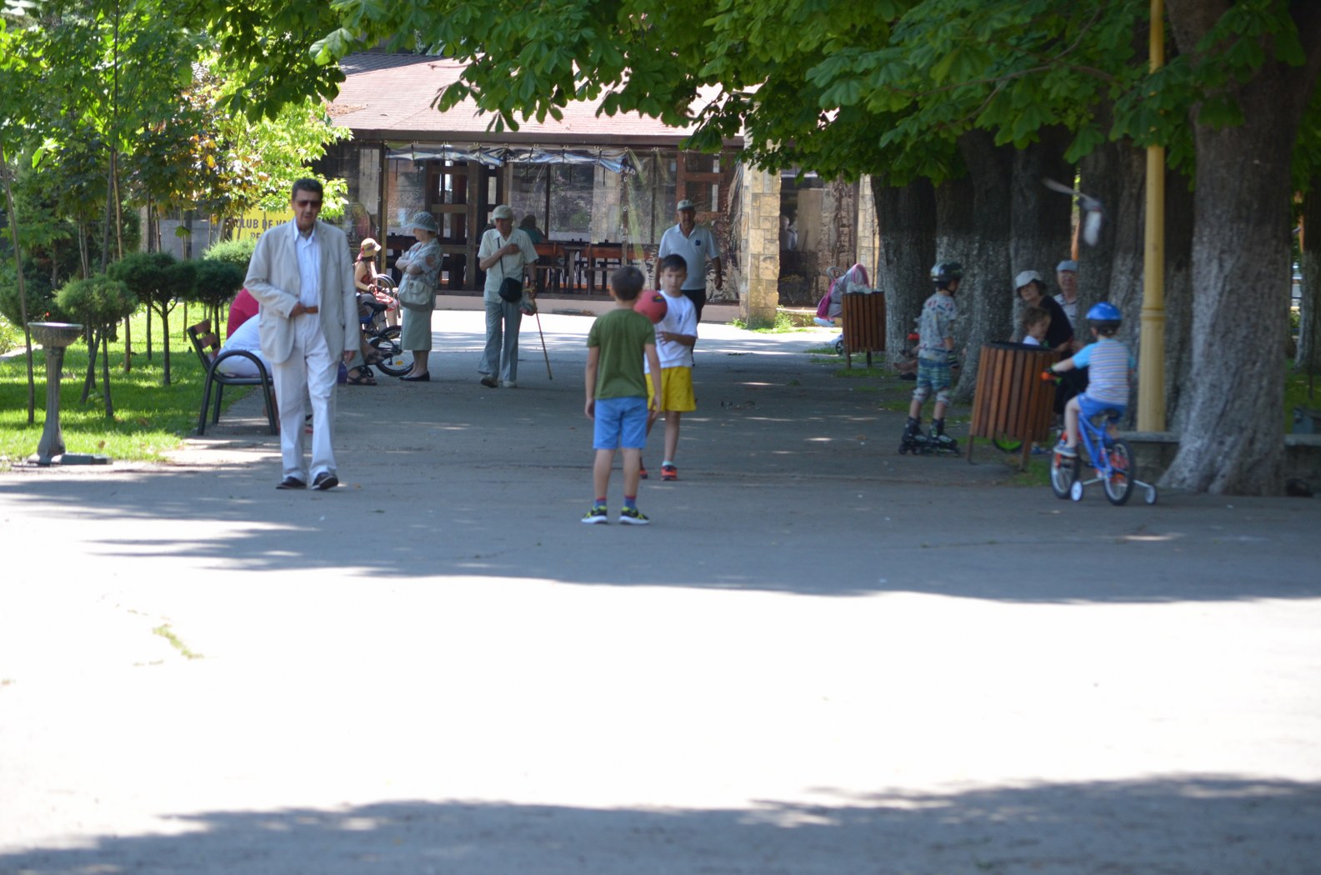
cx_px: 660
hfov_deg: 11.8
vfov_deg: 7.9
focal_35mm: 174
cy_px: 438
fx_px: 6372
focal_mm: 116
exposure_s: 1/400
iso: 500
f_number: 6.3
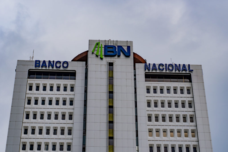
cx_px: 114
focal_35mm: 75
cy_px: 76
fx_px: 475
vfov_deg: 18.2
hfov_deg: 27.0
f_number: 5.6
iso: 100
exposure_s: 1/800
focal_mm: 50
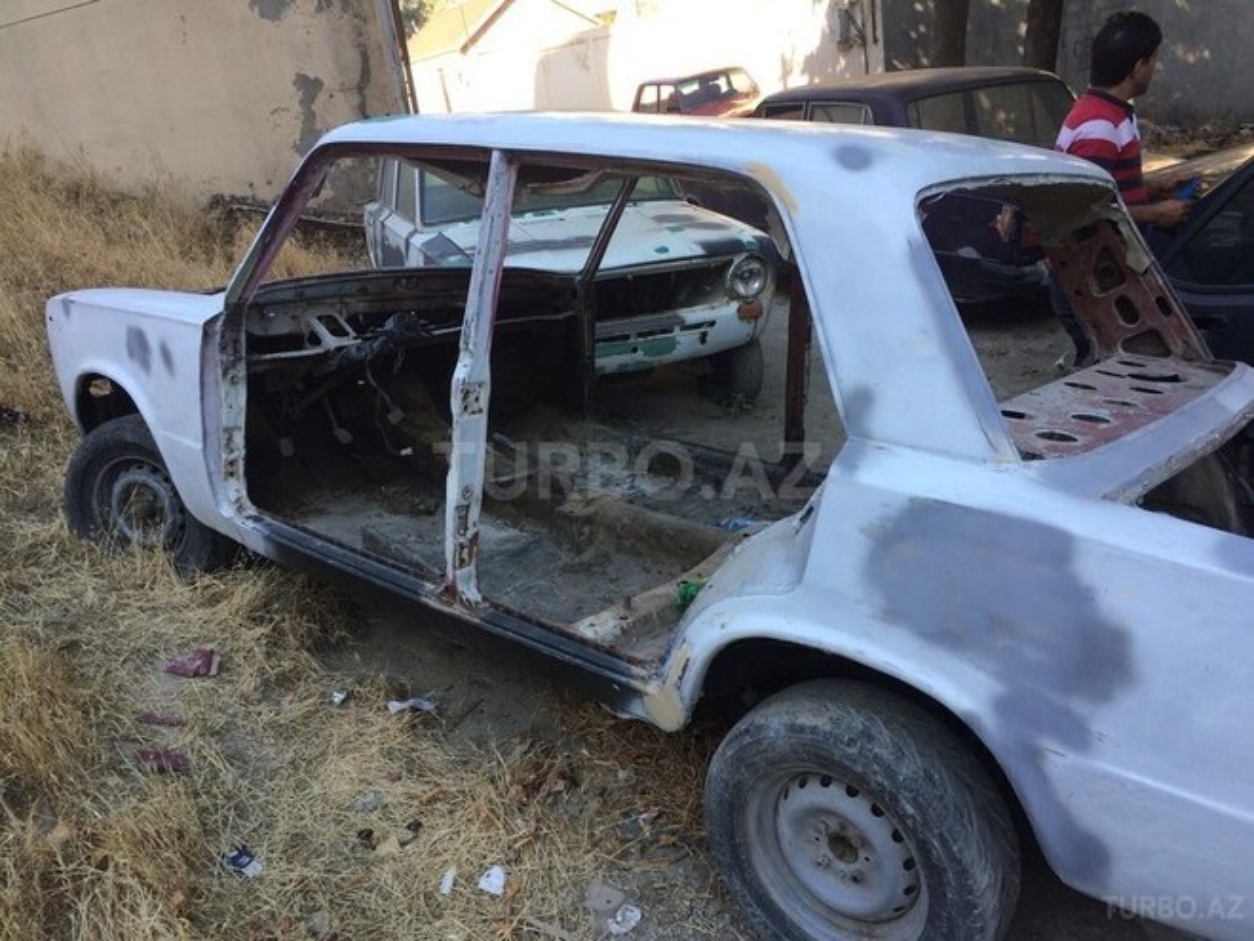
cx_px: 627
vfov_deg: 48.2
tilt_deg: -20.6
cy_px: 470
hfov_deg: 61.7
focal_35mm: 29
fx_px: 1051
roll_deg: +10.5
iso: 32
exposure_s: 1/373
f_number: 2.2
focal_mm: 4.15
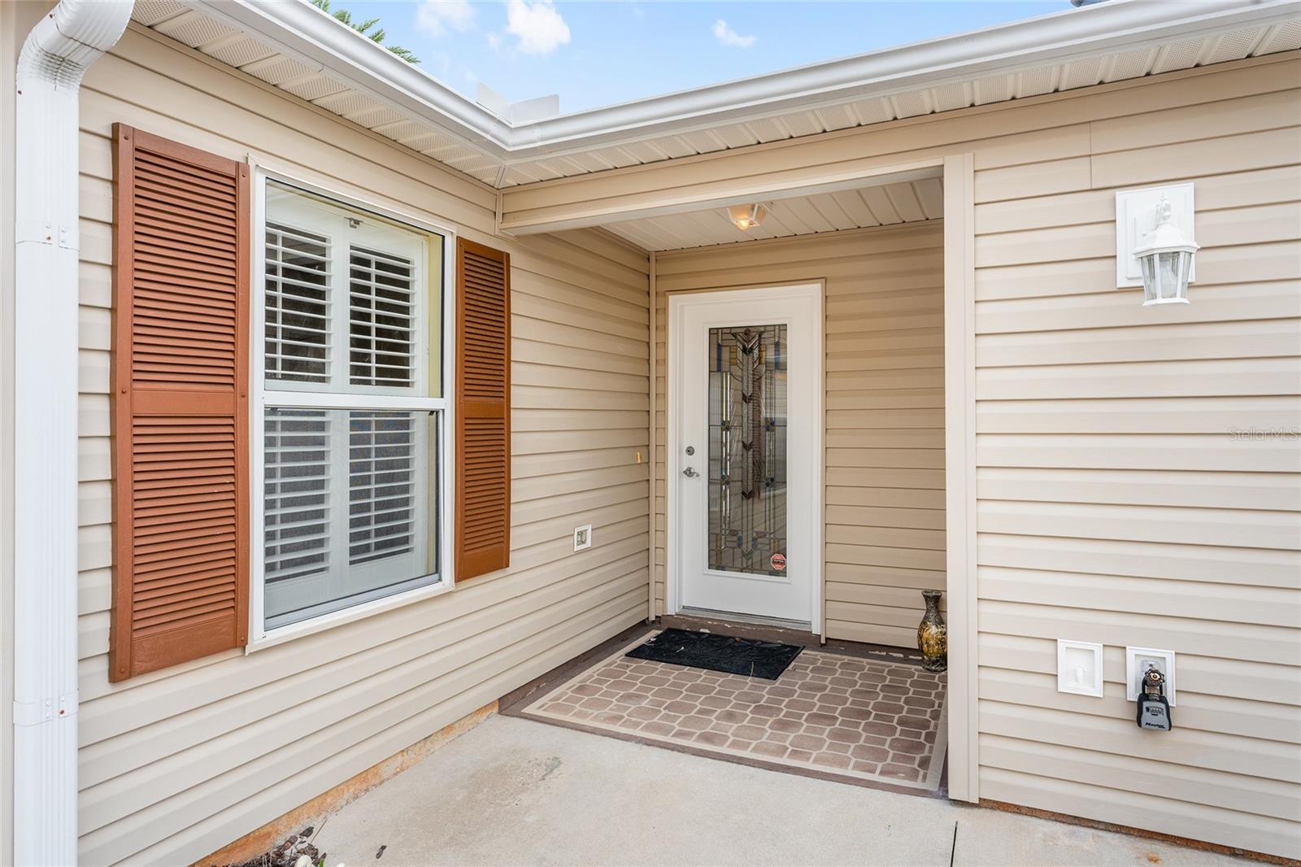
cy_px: 434
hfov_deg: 84.0
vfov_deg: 61.9
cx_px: 650
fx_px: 723
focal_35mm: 20
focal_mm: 20
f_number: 8
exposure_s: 1/80
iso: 100
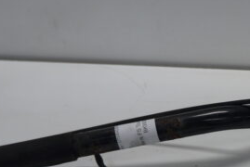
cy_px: 180
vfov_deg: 11.9
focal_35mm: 114
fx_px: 793
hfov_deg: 16.8
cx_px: 330
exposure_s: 1/100
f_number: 4
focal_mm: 20
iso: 100
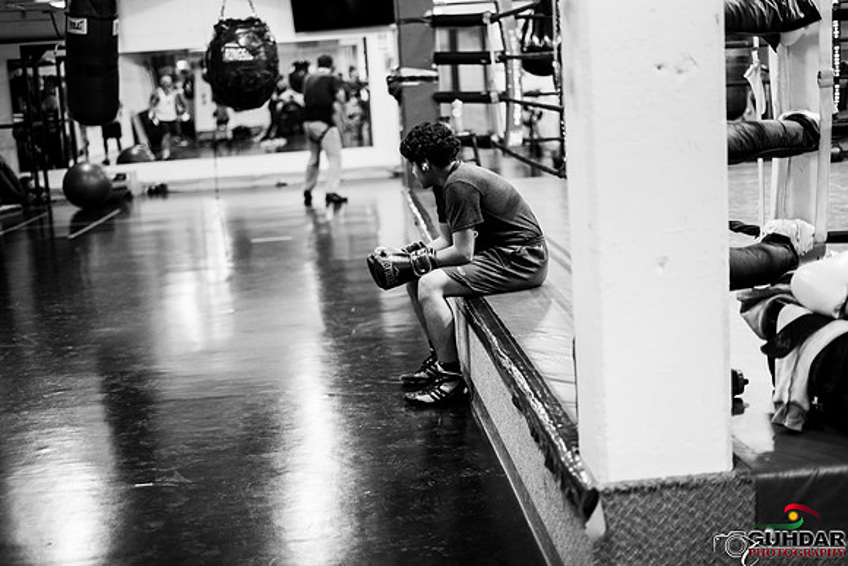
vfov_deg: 27.0
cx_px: 424
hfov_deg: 39.6
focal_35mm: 50
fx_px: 1178
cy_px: 283
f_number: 1.8
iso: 3200
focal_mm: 50
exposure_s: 1/500
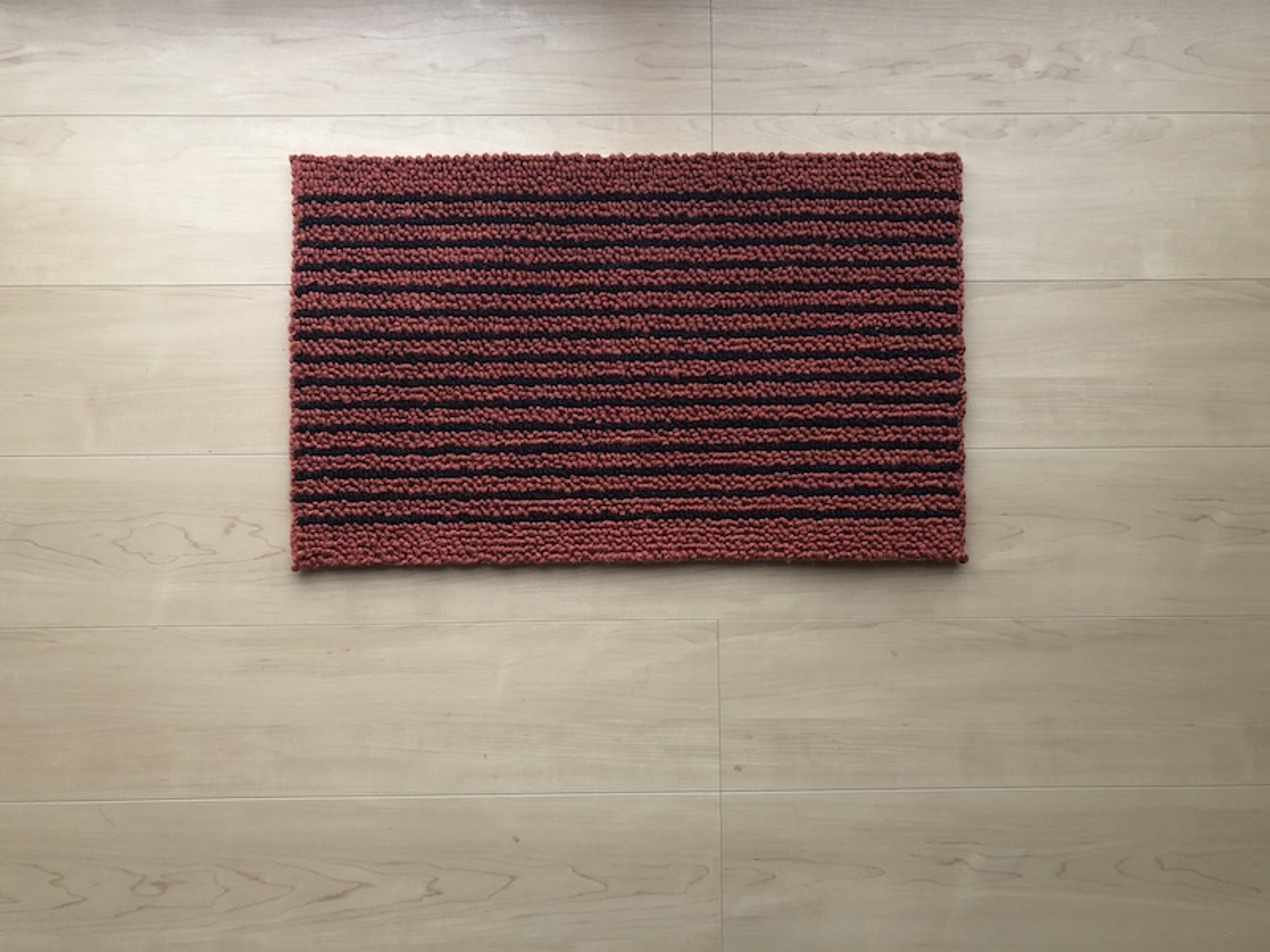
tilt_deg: -88.8
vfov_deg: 49.7
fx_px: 1027
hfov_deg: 63.4
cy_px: 476
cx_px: 635
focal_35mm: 28
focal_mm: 3.99
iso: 100
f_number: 1.8
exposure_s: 1/15
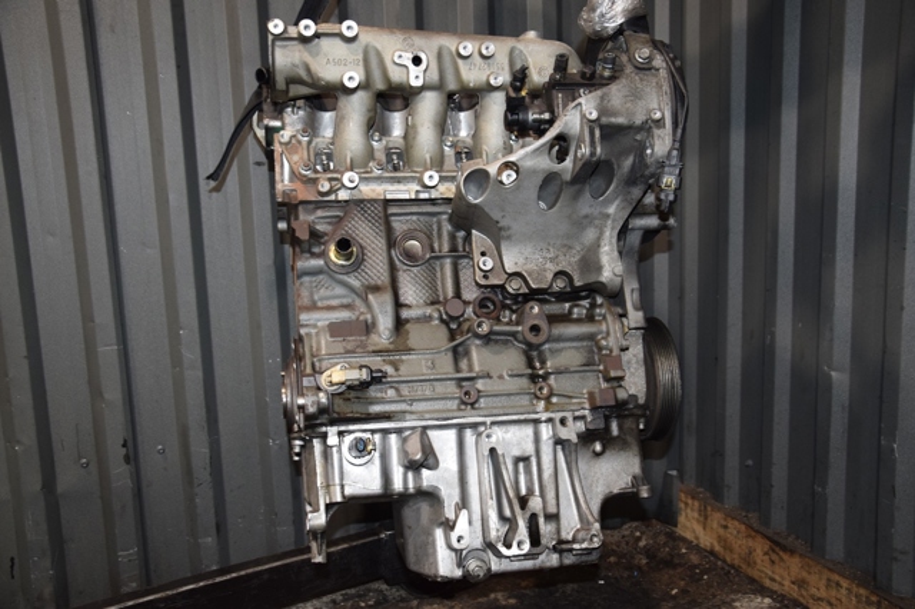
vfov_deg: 35.5
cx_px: 458
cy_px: 304
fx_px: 953
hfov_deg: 51.3
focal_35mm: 38
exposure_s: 1/60
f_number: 5
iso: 800
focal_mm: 25
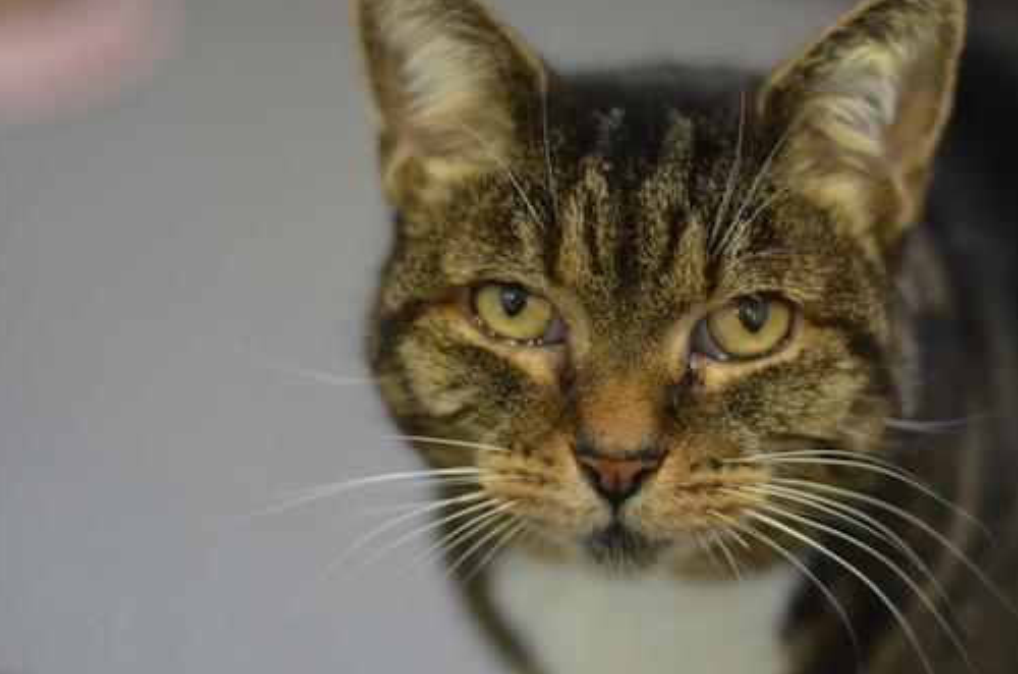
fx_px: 2709
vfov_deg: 14.2
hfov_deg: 21.2
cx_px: 641
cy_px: 328
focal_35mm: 96
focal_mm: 50
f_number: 2
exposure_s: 1/160
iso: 1600
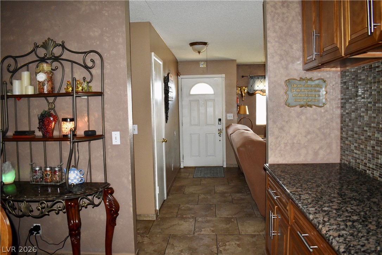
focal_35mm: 27
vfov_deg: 47.9
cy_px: 128
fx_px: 286
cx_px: 191
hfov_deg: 67.4
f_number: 3.5
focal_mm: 18
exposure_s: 1/60
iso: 3200
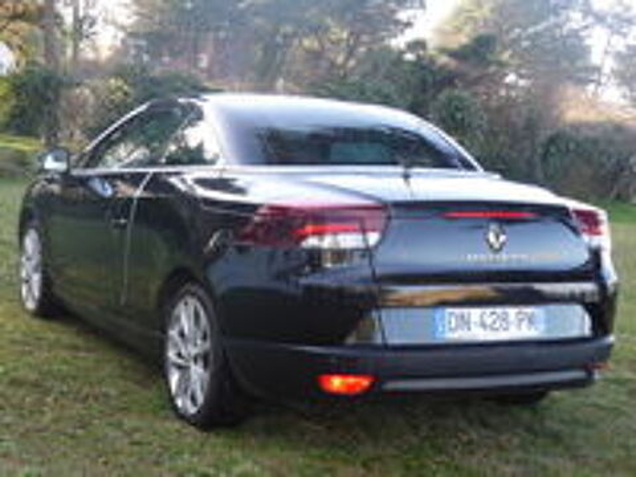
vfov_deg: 21.3
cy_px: 238
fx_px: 1268
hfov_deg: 28.2
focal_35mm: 69
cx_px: 318
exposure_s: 1/60
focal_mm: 11.7
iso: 160
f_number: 4.9
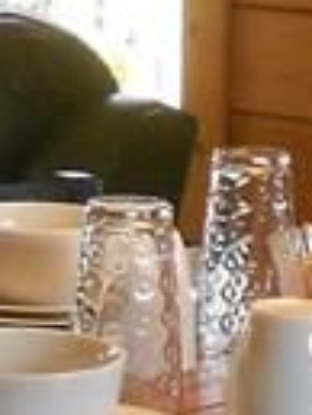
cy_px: 64
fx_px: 2759
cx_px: -154
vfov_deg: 8.6
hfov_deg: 6.4
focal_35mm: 230
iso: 320
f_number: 3.4
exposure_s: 1/30
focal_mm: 5.1
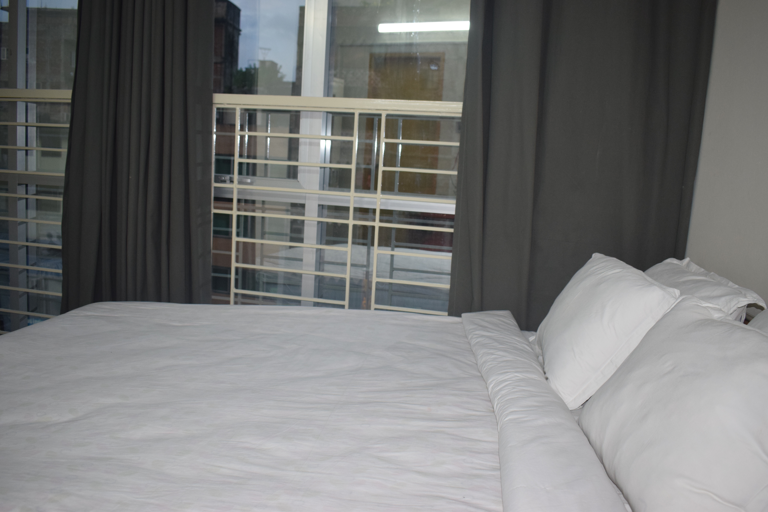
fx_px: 704
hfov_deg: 57.2
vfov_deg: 40.0
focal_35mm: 33
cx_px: 384
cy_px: 256
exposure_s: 1/100
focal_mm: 22
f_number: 5
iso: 800
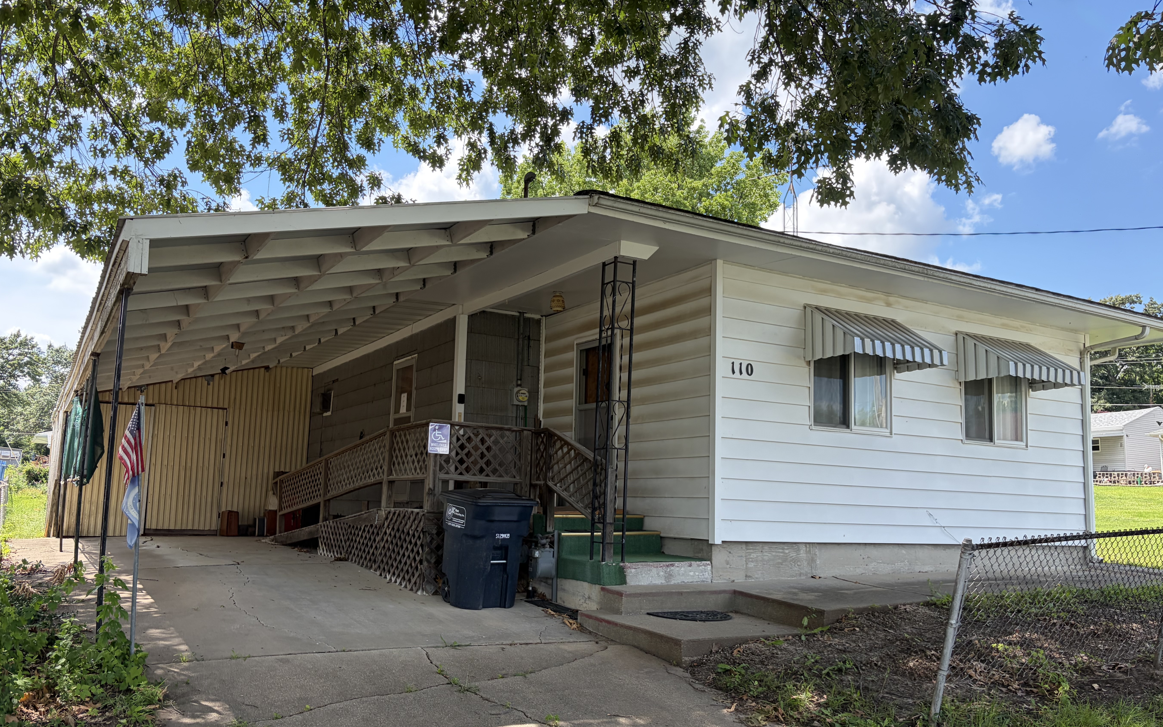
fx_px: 919
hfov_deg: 64.6
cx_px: 579
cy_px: 402
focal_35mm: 29
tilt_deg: +6.7
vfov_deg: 43.1
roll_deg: -1.0
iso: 64
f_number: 1.6
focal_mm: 5.96
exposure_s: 1/1117
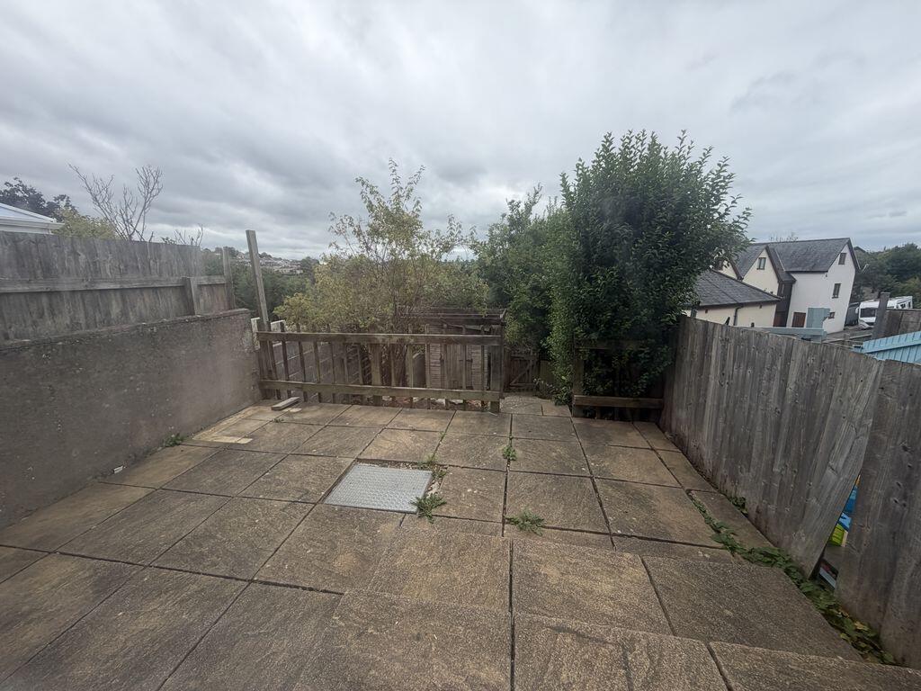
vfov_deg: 85.7
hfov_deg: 102.1
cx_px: 460
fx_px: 372
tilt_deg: -11.9
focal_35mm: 14
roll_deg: +1.3
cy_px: 346
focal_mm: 2.22
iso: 40
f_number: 2.2
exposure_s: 1/694
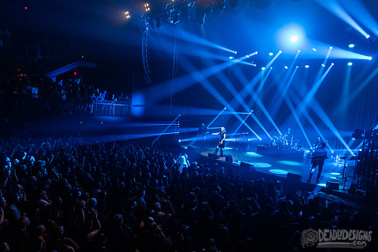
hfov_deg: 69.4
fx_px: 272
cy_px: 136
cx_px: 204
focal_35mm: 26
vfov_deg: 49.7
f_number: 3.2
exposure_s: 1/320
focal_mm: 24
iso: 2500
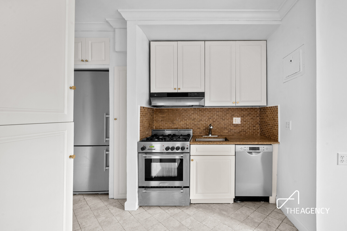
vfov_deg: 81.1
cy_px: 116
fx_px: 135
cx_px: 174
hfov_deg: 104.3
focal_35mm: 14
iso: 250
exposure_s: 1.3
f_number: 11
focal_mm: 14
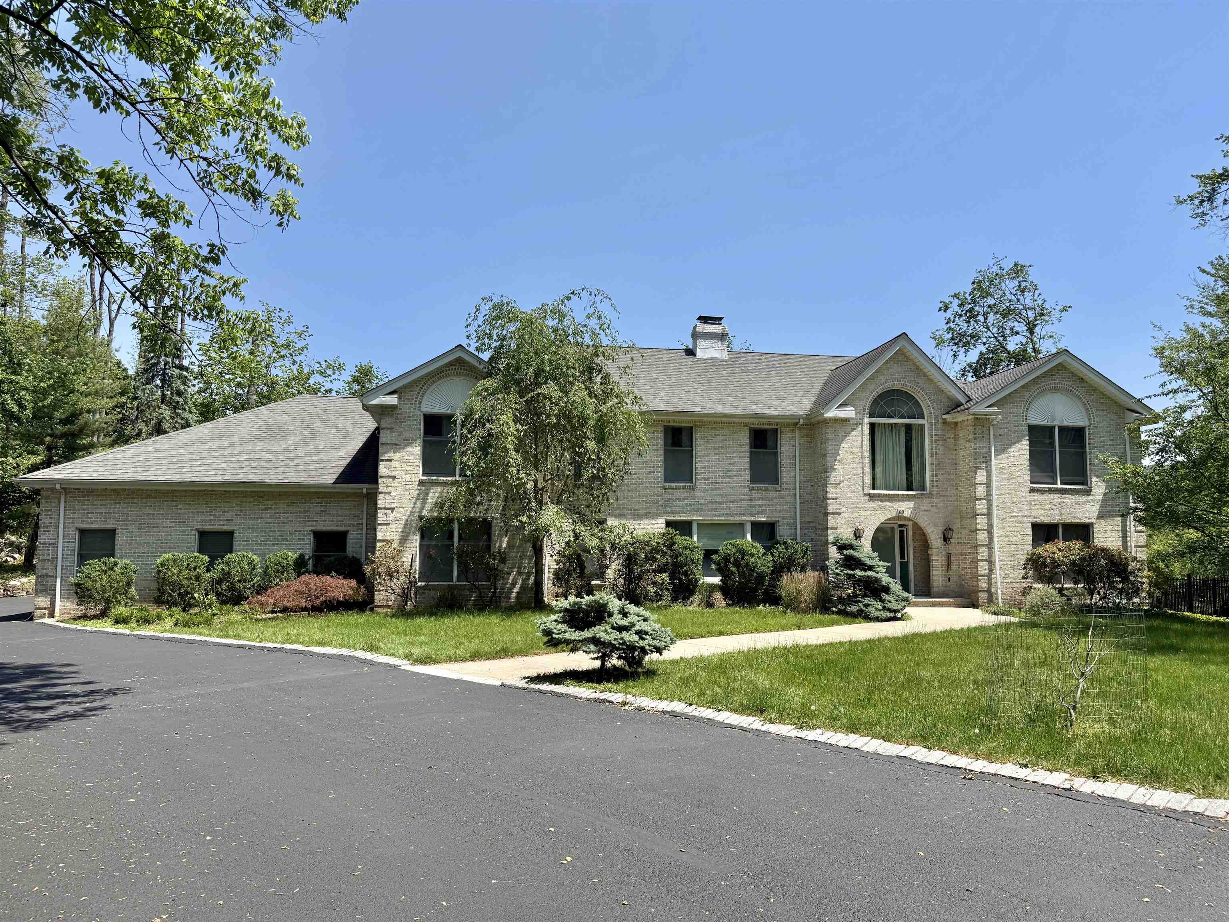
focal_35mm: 24
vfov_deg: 56.8
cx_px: 614
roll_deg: -0.7
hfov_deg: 71.6
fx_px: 852
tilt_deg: +5.4
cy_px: 461
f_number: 1.78
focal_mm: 6.76
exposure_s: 1/4167
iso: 80
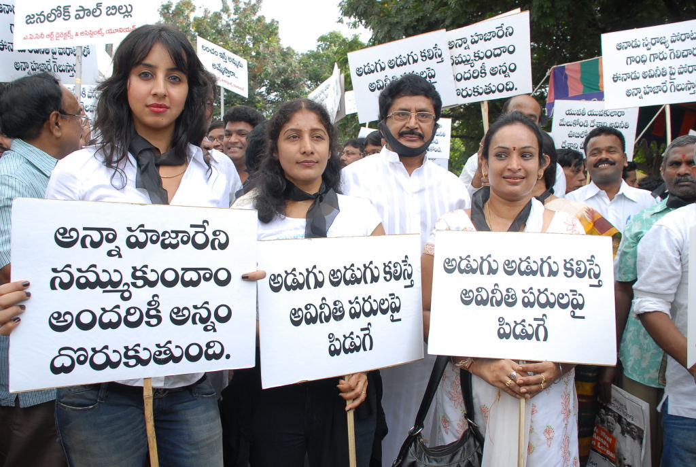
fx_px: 581
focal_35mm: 30
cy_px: 234
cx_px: 348
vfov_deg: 43.8
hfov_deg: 61.8
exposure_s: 1/125
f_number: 5.6
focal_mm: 20
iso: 200
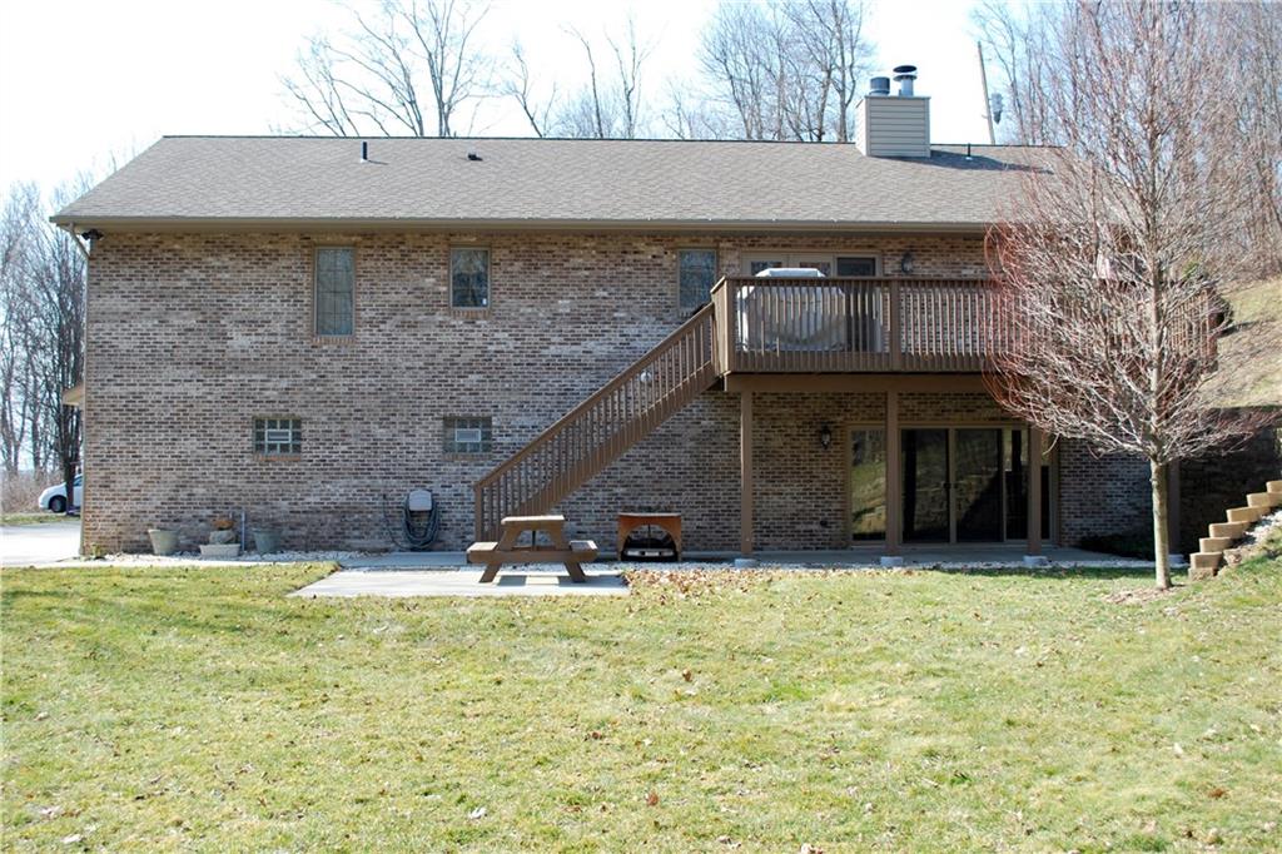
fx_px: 1282
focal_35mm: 36
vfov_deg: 36.8
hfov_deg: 53.1
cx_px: 641
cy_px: 427
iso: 100
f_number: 5.6
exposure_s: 1/125
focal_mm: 24
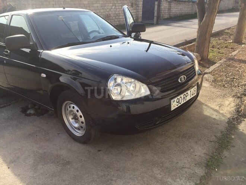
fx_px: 206
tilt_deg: -21.4
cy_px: 92
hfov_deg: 61.7
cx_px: 123
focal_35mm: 29
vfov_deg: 48.2
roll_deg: -2.3
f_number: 2.2
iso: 32
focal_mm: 4.15
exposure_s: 1/775
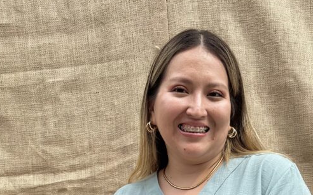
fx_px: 452
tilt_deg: -9.0
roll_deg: +2.5
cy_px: 307
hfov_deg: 38.2
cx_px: 167
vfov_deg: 20.3
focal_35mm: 53
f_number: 1.78
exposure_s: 1/1916
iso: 80
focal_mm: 6.86
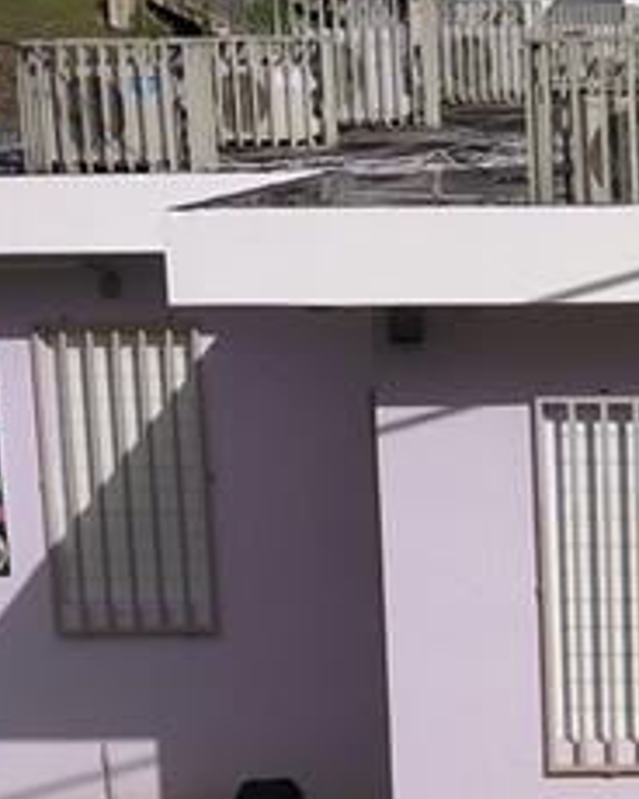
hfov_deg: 12.9
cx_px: 955
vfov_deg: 16.9
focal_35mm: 113
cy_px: 577
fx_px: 2671
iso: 100
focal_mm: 4.73
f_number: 2.2
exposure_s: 1/4115
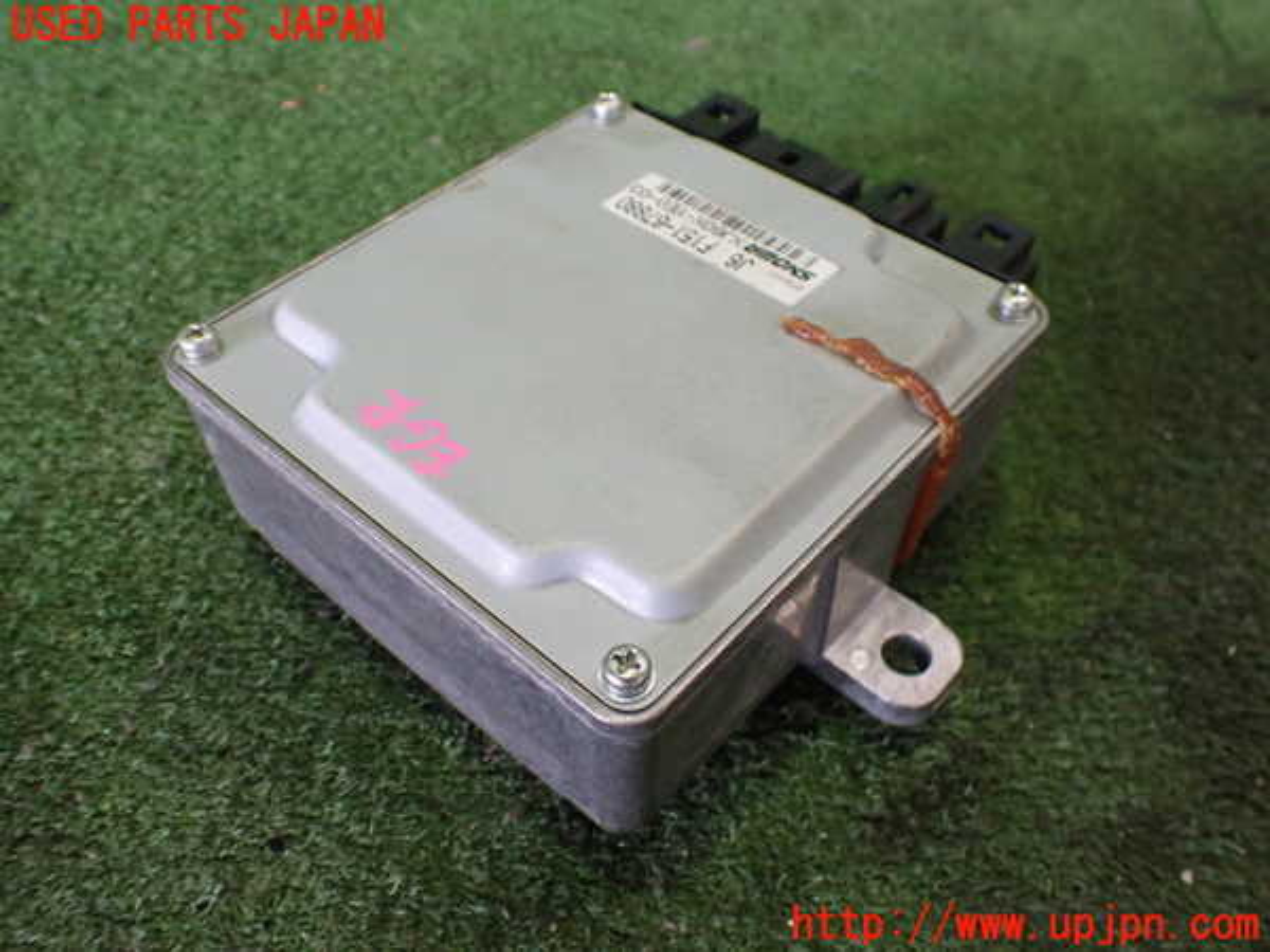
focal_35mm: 30
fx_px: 1101
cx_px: 635
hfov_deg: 60.0
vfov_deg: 46.8
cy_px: 476
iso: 800
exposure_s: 1/125
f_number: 2.3
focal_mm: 5.4
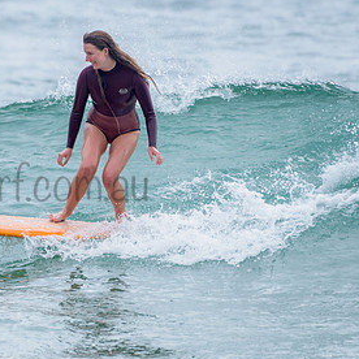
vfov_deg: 1.6
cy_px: 169
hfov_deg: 1.6
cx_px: 31
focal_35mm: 1095
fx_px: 12848
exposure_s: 1/1250
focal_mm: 500
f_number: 5.6
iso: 320
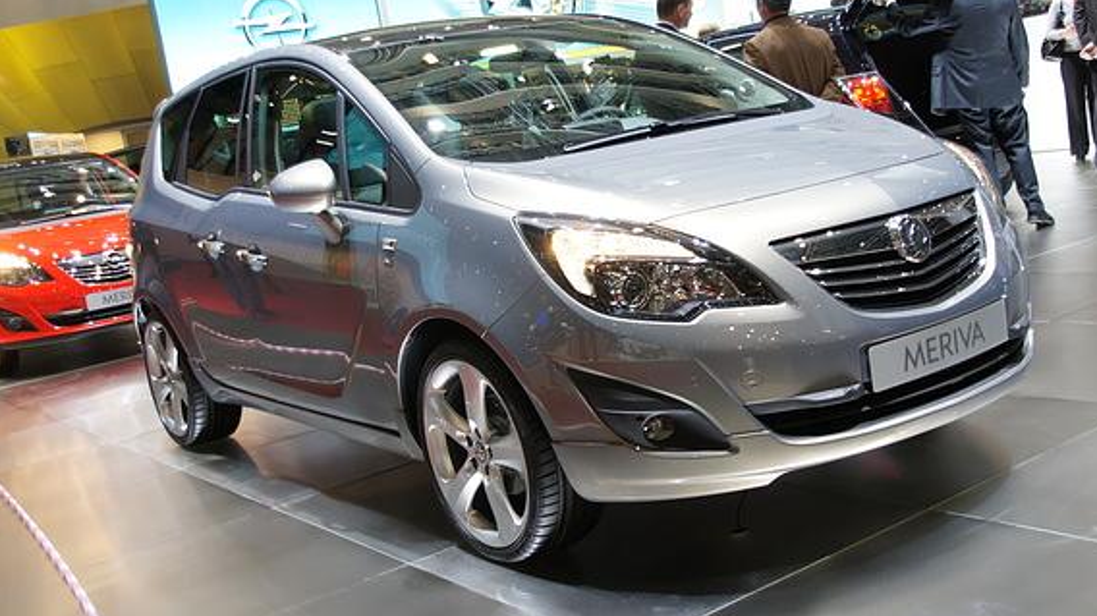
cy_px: 271
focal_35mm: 46
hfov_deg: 44.6
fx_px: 1338
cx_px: 552
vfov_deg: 25.9
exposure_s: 1/40
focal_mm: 26
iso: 200
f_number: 4
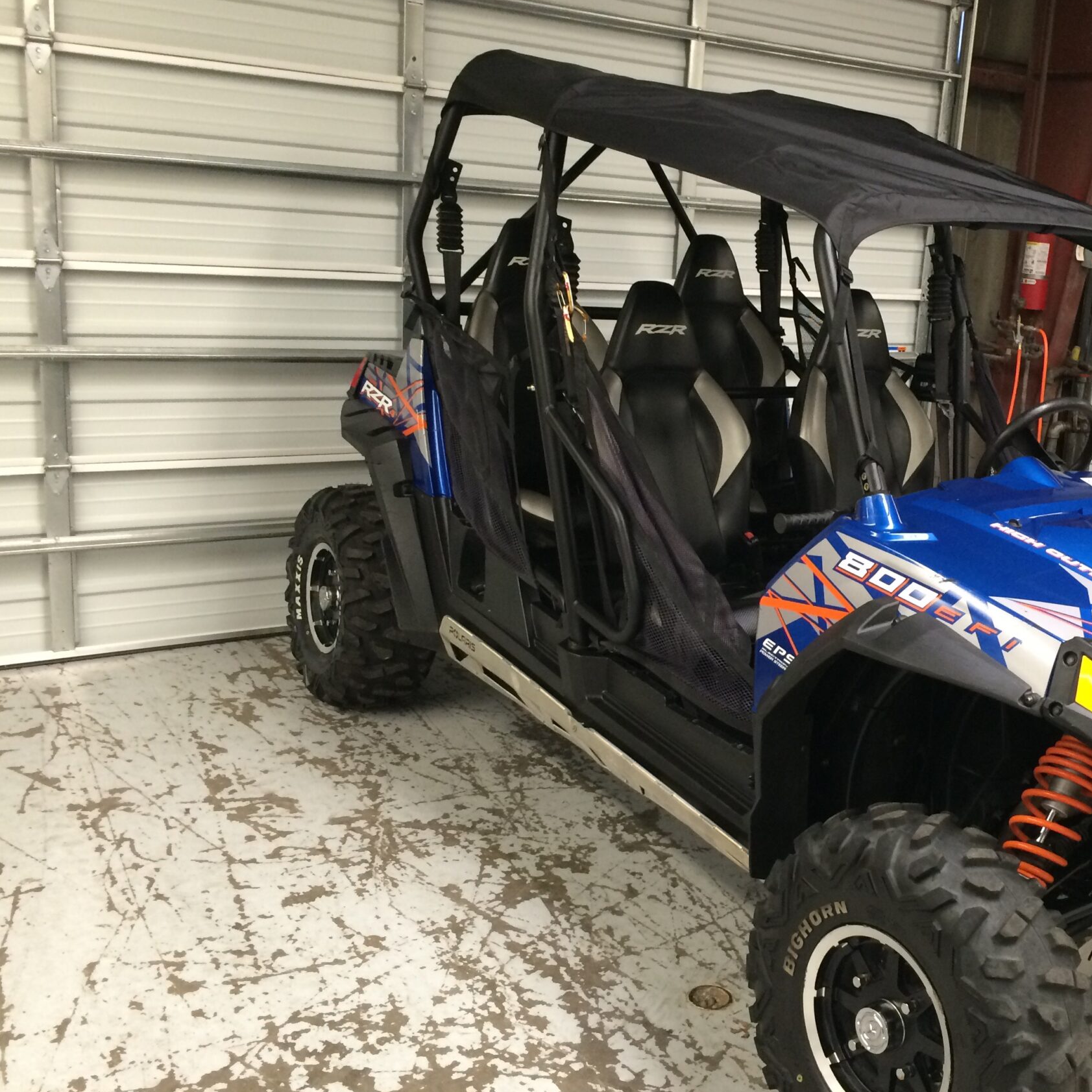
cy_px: 576
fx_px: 1392
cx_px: 799
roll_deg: -4.2
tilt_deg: -15.4
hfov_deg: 41.7
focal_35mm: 39
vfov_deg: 42.8
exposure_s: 1/30
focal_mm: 4.15
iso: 160
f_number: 2.2
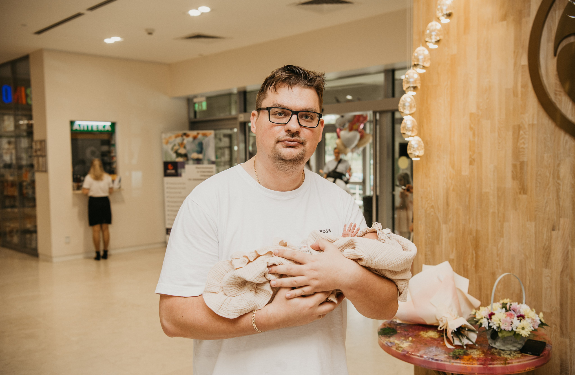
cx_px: 283
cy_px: 194
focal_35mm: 37
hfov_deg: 52.5
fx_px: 583
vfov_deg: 35.7
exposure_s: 1/160
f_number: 4
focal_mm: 36
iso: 200
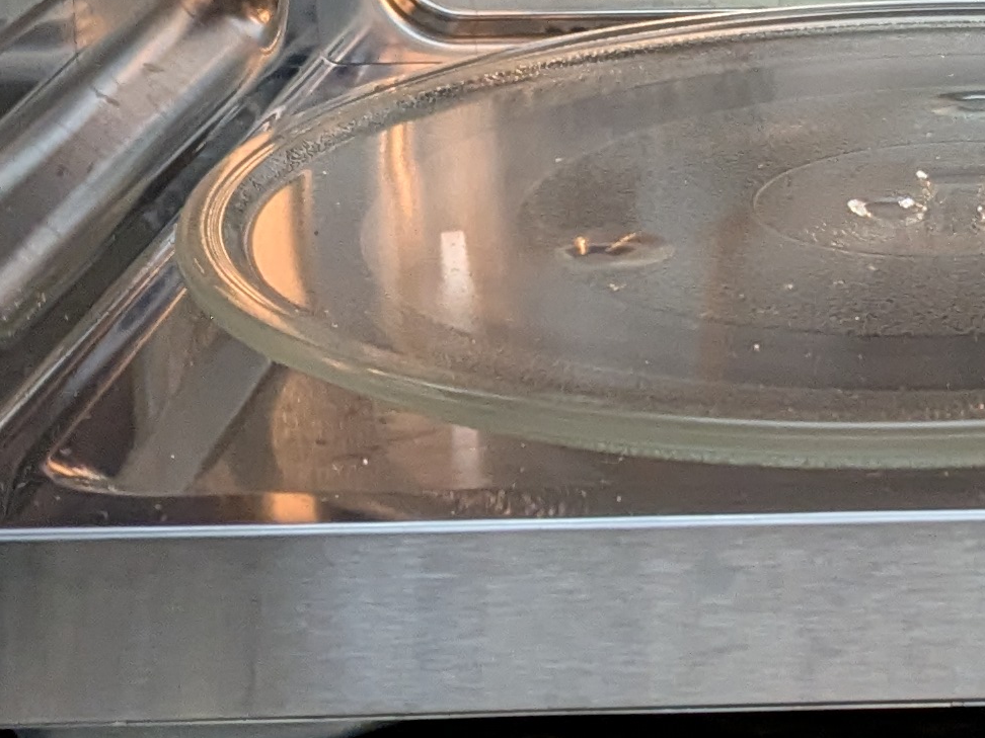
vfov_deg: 13.2
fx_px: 3187
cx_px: 1101
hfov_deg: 17.0
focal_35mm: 112
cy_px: 262
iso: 248
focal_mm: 4.38
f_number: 1.73
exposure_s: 1/30
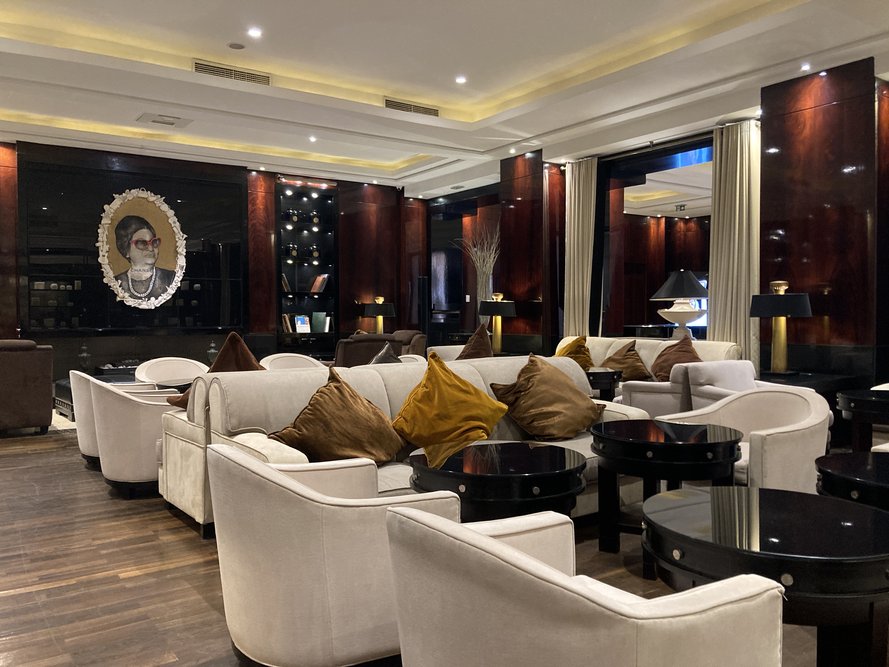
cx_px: 444
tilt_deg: -0.5
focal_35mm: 28
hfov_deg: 63.4
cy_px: 334
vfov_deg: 49.7
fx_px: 719
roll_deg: -0.3
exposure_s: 1/25
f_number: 1.8
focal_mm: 3.99
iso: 400
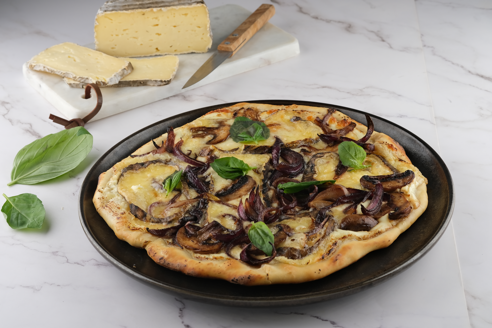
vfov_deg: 15.2
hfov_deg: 22.6
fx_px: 1230
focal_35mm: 90
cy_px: 164
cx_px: 246
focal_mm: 60
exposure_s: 1/60
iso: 200
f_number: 10
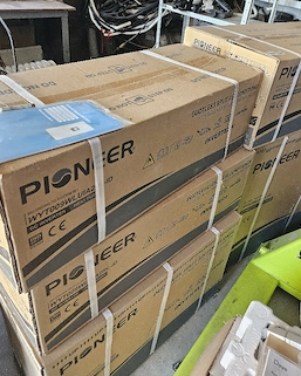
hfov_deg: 51.5
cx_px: 165
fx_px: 312
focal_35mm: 28
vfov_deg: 61.7
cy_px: 152
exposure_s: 1/120
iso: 500
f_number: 1.8
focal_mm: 5.4
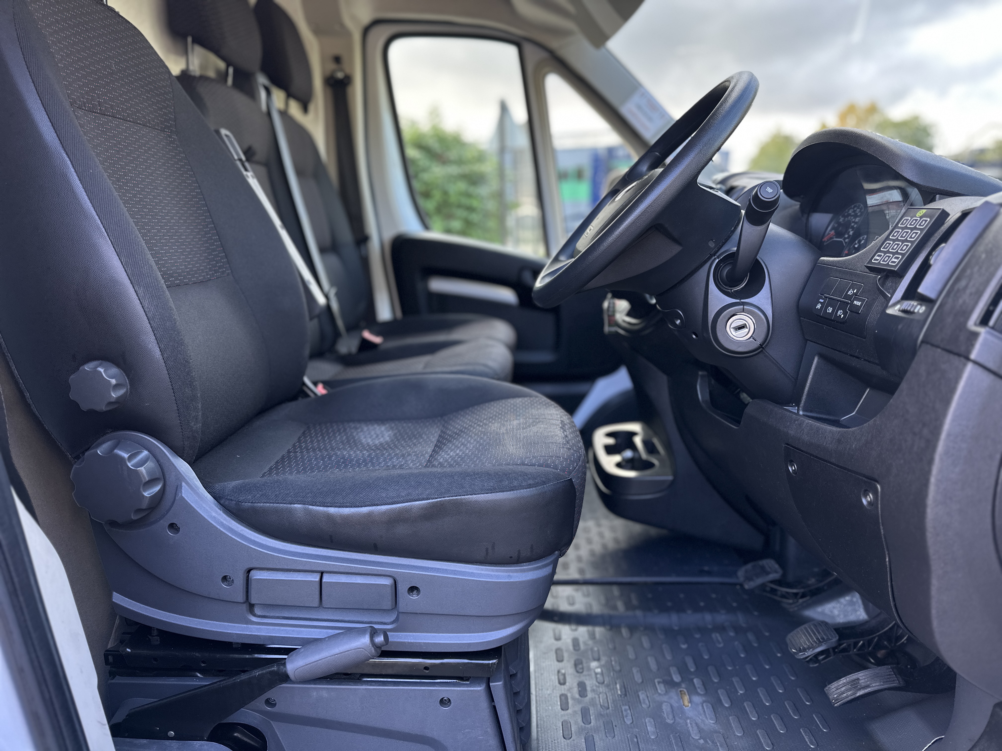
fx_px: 695
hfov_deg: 71.6
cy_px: 376
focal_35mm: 24
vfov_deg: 56.8
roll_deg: +2.1
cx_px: 501
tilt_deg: -12.0
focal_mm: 6.86
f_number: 1.78
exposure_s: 1/121
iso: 64
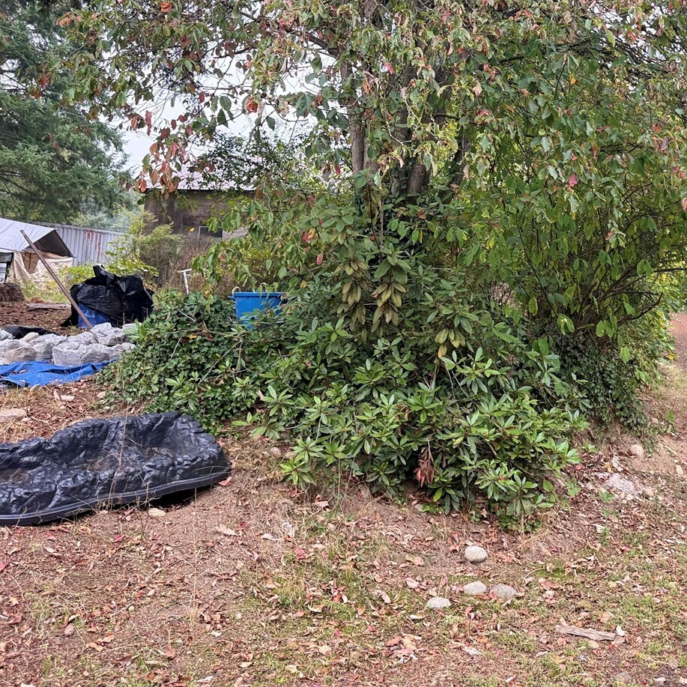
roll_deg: -0.4
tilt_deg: +6.3
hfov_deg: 42.8
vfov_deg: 44.5
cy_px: 255
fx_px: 831
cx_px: 552
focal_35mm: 37
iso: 160
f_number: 1.78
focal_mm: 6.76
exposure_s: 1/189
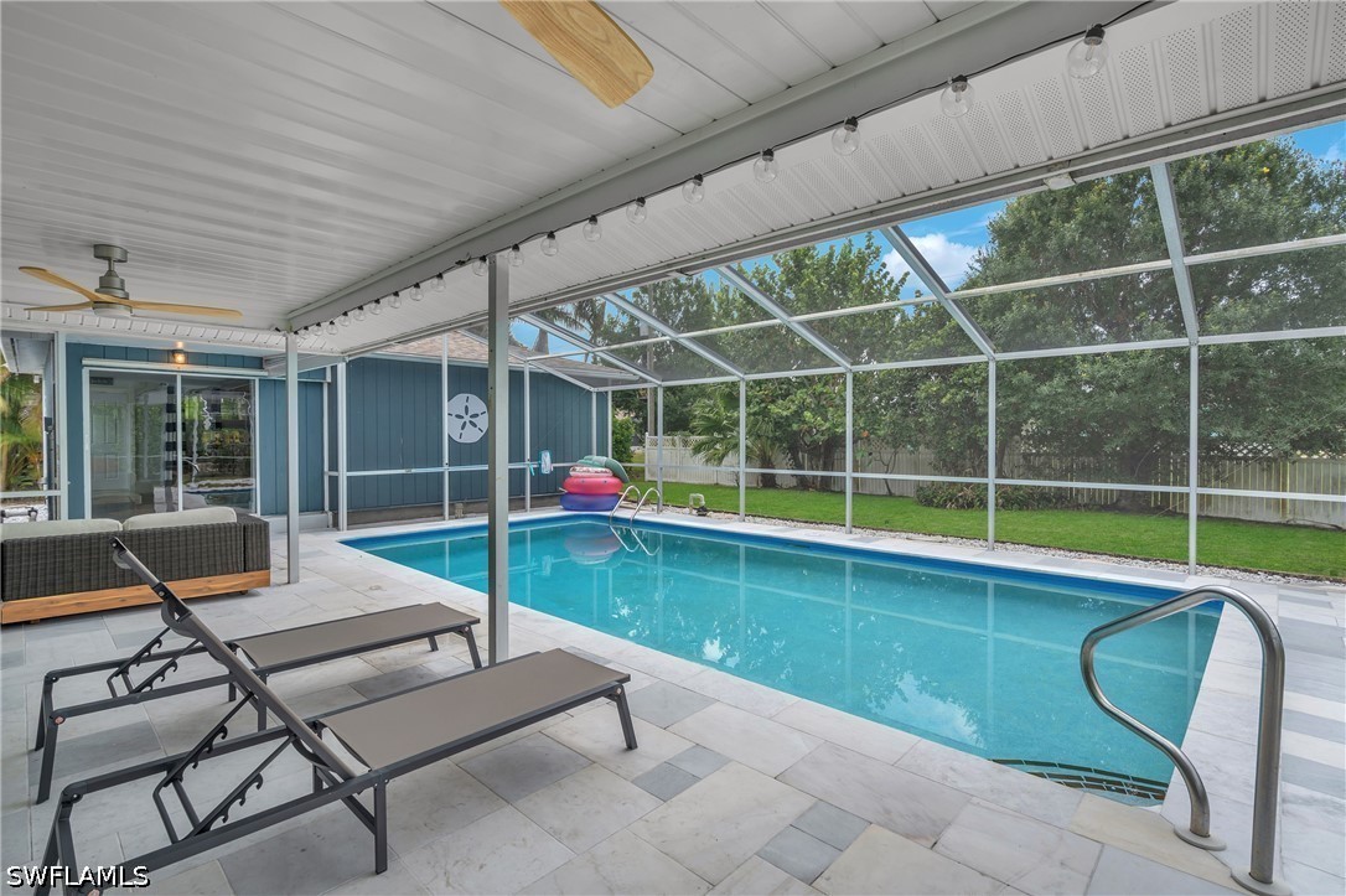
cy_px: 448
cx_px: 673
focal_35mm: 16
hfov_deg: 96.8
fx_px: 598
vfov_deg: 73.7
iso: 100
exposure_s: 1/13
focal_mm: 16
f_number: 9
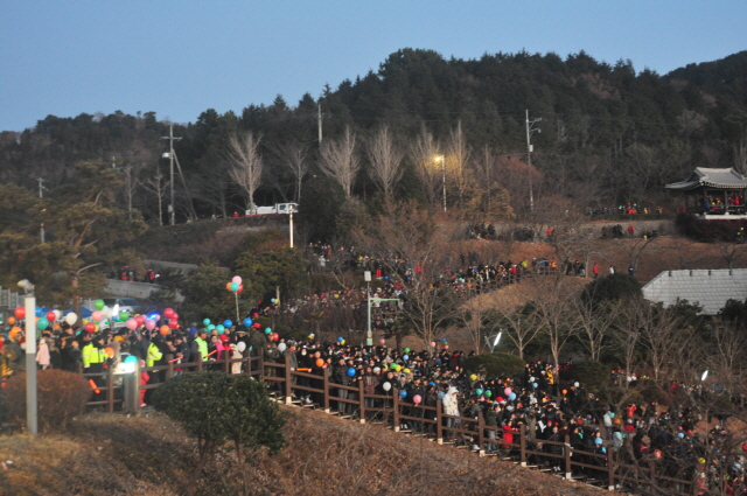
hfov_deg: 37.9
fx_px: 1088
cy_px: 248
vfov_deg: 25.7
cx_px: 374
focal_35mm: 52
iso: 1600
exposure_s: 1/40
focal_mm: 35
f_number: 3.2
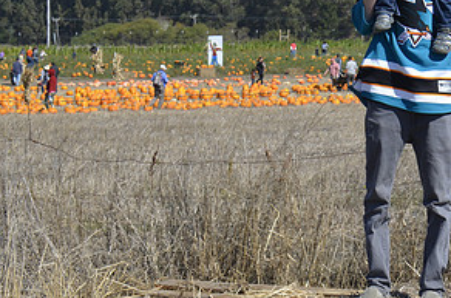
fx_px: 1862
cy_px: 5
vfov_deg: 9.1
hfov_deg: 13.7
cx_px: 419
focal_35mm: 149
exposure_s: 1/250
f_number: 8
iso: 100
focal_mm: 50
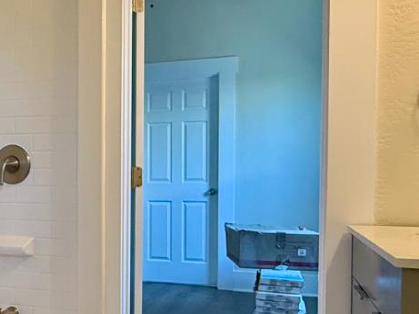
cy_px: 190
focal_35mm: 46
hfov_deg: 39.6
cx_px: 84
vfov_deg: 31.4
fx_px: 556
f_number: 2.2
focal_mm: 2.22
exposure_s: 1/120
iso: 320
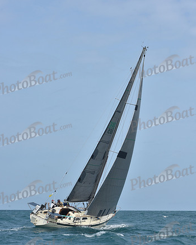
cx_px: 101
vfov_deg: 21.9
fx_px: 631
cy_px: 155
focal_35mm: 87
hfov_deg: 17.6
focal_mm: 70
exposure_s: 1/800
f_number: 10
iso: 250
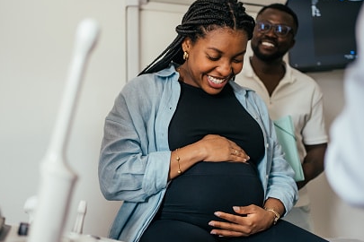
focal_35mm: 44
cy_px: 129
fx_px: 445
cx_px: 177
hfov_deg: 44.5
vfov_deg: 30.5
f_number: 2
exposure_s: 1/250
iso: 1250
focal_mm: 35
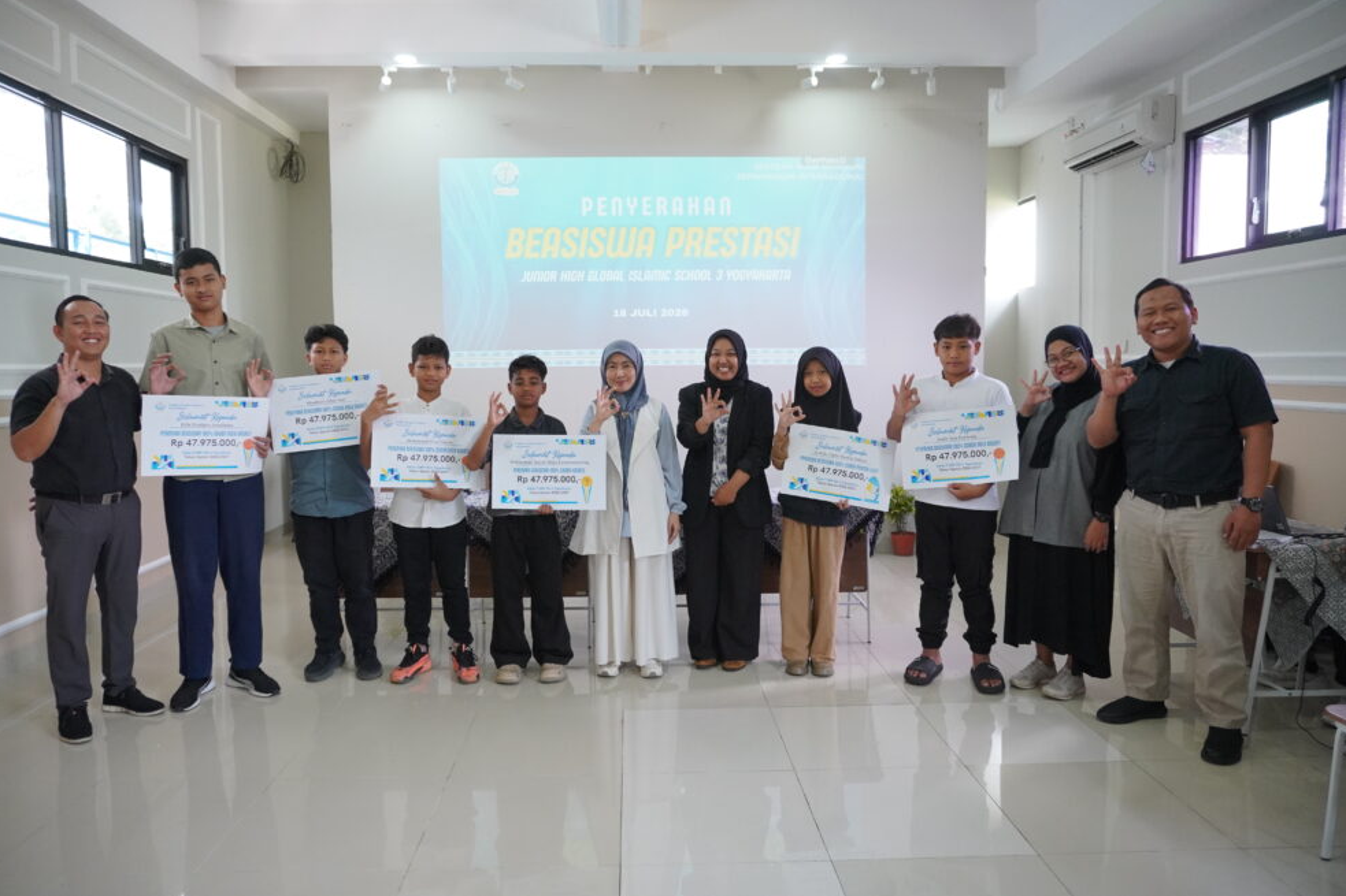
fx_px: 935
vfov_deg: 51.3
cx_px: 650
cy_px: 432
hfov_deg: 71.5
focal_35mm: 25
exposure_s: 1/125
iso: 1600
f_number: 3.5
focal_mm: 16
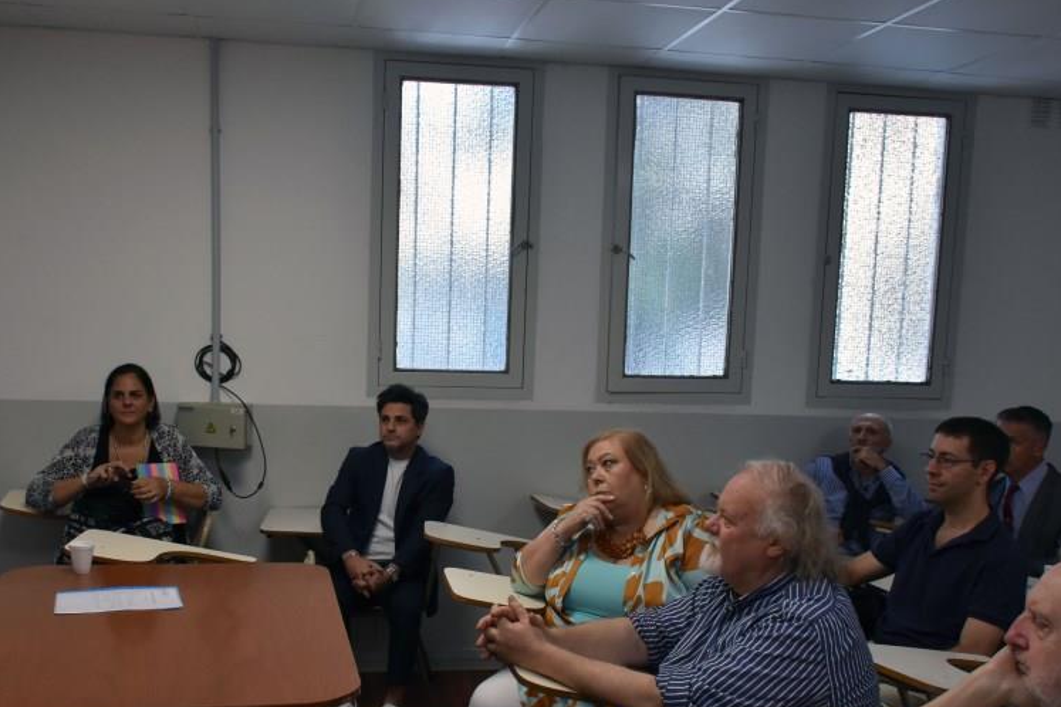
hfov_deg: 51.7
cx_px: 452
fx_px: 1090
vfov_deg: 35.7
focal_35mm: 37
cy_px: 455
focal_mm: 18
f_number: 6.3
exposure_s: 1/160
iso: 1250
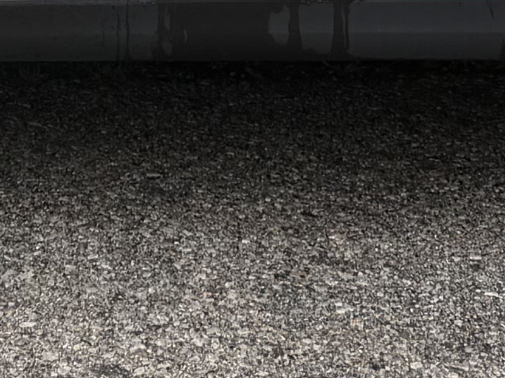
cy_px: -472
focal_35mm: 165
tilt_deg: -2.4
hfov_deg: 11.9
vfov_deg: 8.4
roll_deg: +1.1
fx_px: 2407
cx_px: 79
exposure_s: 1/1156
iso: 80
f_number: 1.78
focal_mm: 6.76
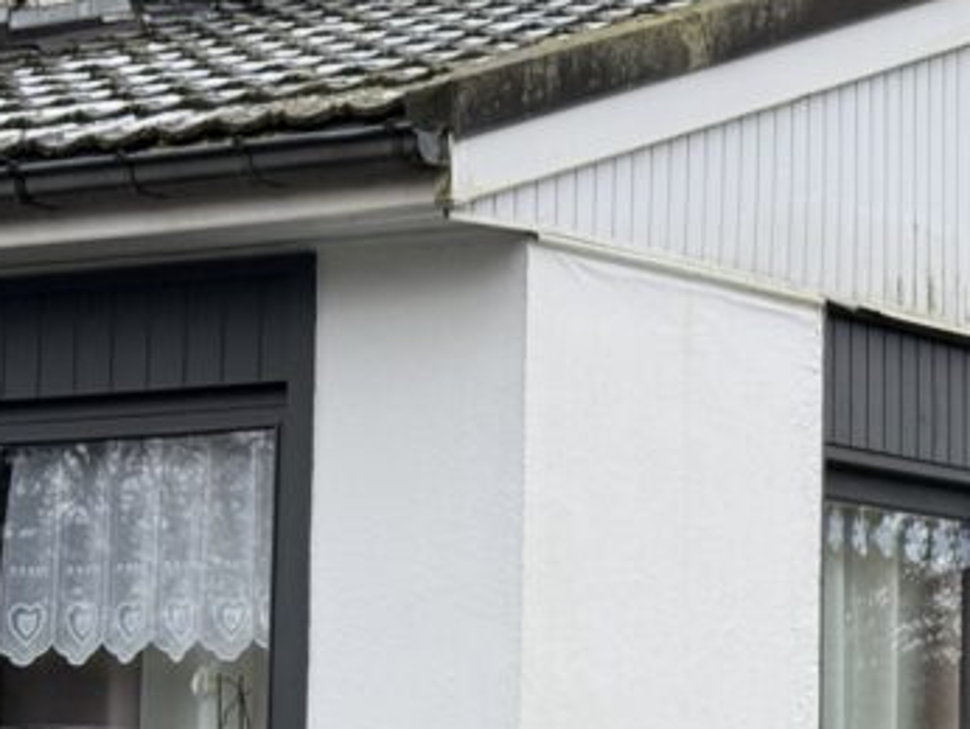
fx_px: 3982
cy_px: 471
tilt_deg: +6.4
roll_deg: +0.0
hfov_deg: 13.5
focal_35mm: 142
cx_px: 1194
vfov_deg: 10.5
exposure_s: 1/73
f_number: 1.78
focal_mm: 6.76
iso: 125
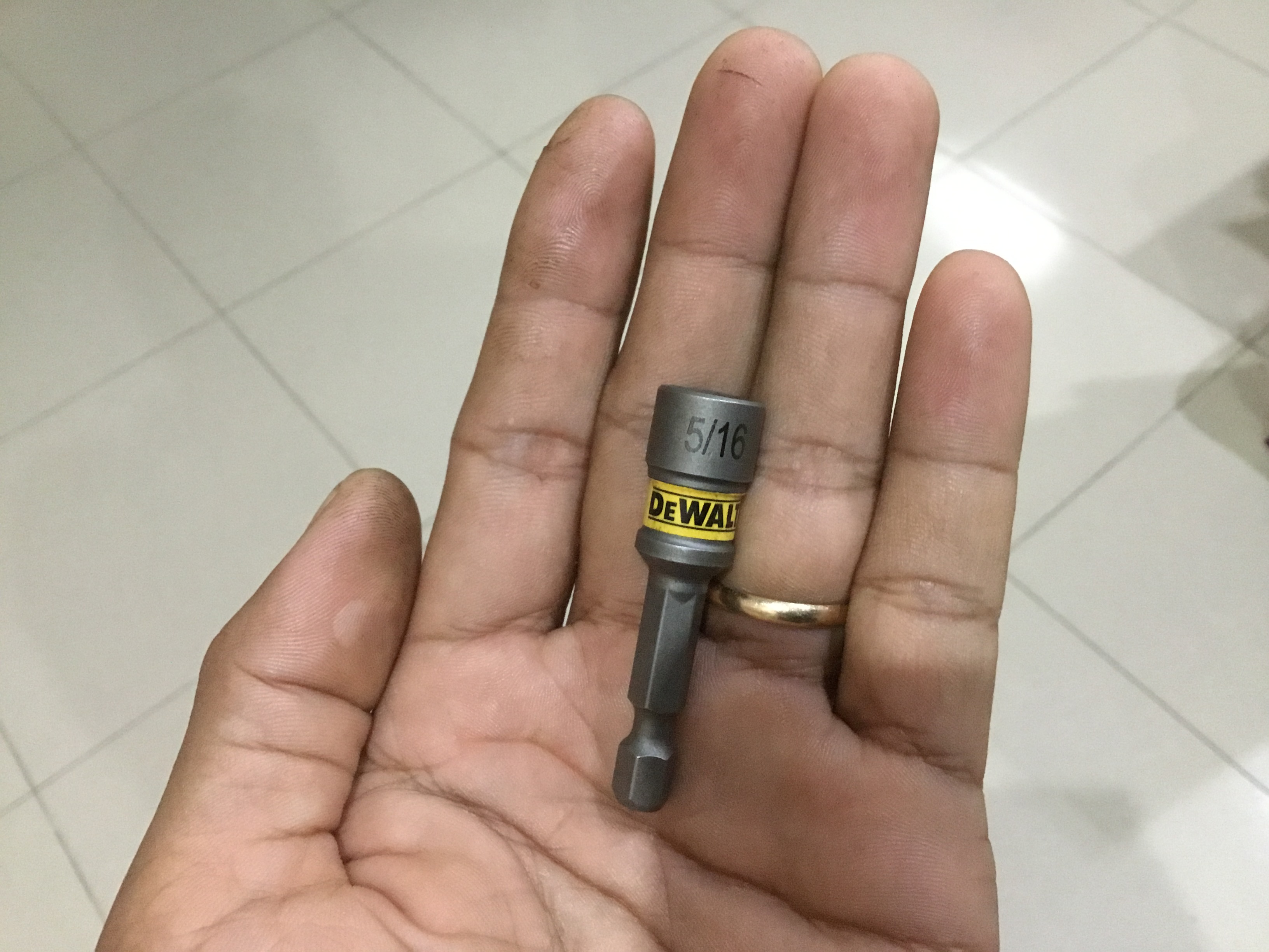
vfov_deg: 45.4
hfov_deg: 58.4
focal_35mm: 31
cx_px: 634
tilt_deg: -55.8
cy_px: 476
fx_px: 1136
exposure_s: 1/17
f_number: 2.4
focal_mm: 3.3
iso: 320
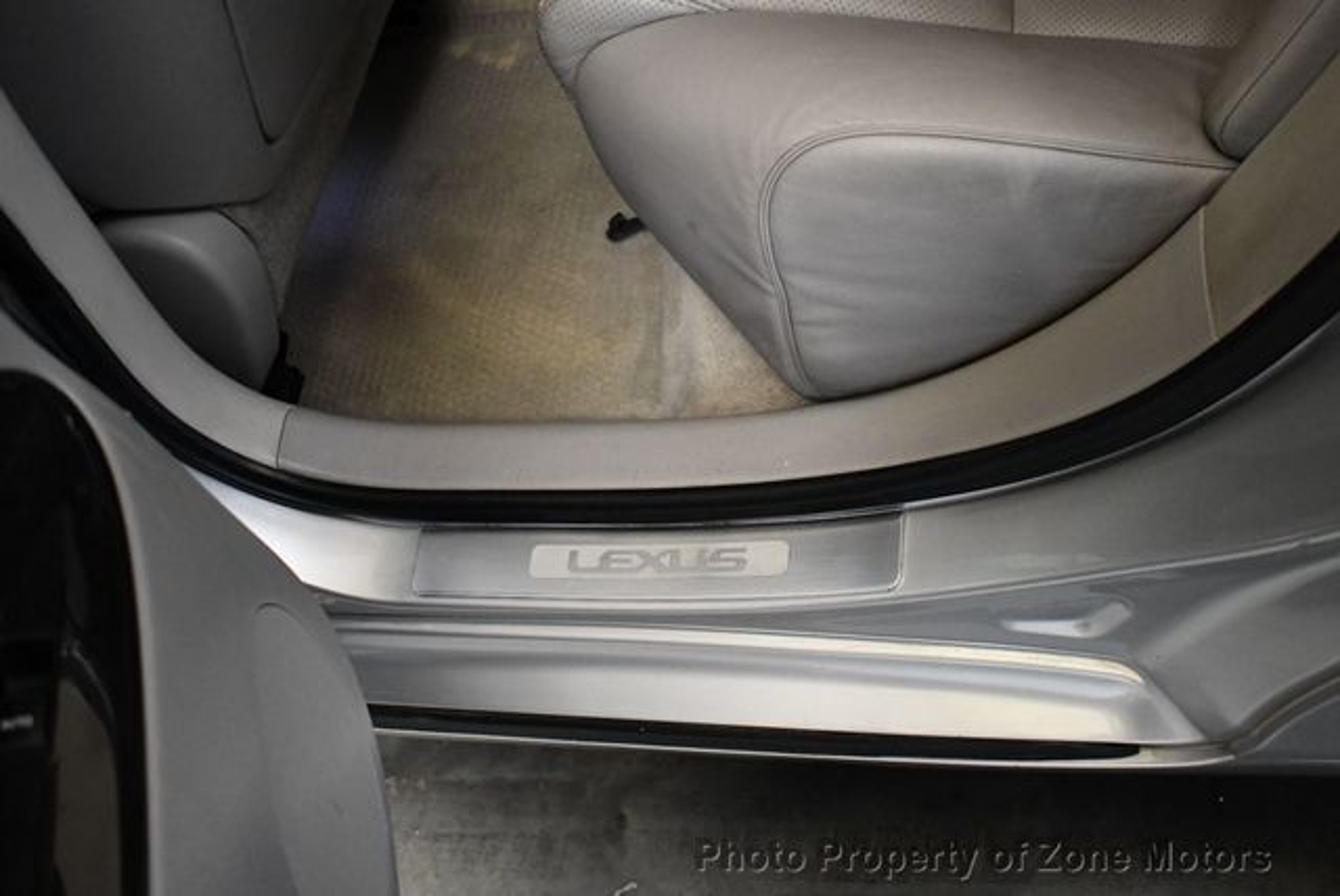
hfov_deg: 48.4
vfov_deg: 33.5
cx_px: 670
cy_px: 448
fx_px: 1490
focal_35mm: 40
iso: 2200
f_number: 3.5
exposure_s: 1/125
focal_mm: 20
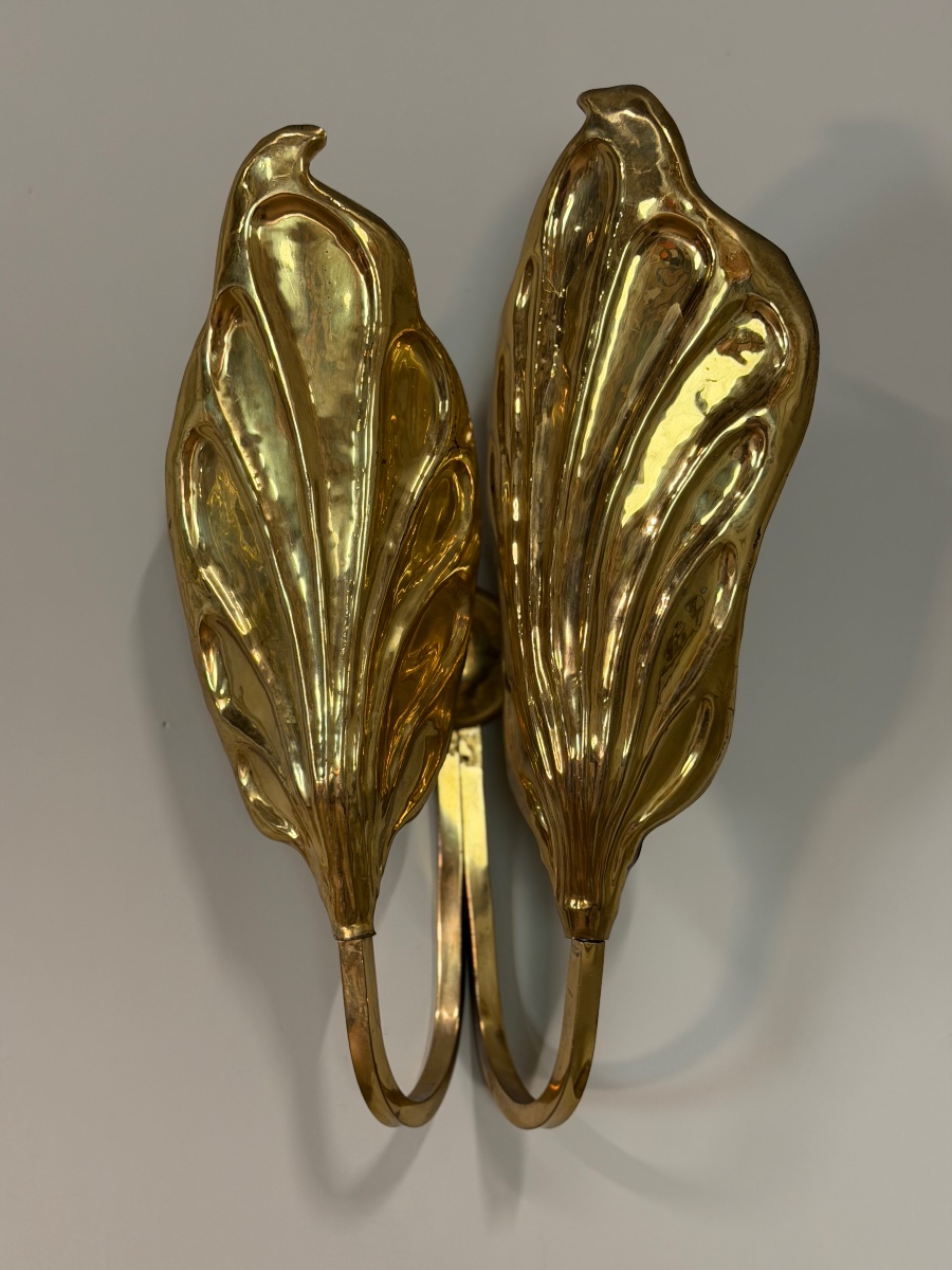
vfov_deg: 39.7
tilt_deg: +6.1
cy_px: 635
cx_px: 476
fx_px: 1760
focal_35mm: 48
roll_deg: +1.8
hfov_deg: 30.3
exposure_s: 1/50
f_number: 1.78
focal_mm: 6.76
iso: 200
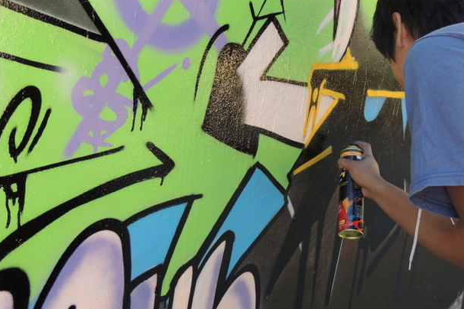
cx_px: 267
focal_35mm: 48
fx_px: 618
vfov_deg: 28.0
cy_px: 122
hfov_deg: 41.0
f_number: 3.3
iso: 110
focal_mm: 6.2
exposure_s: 1/100
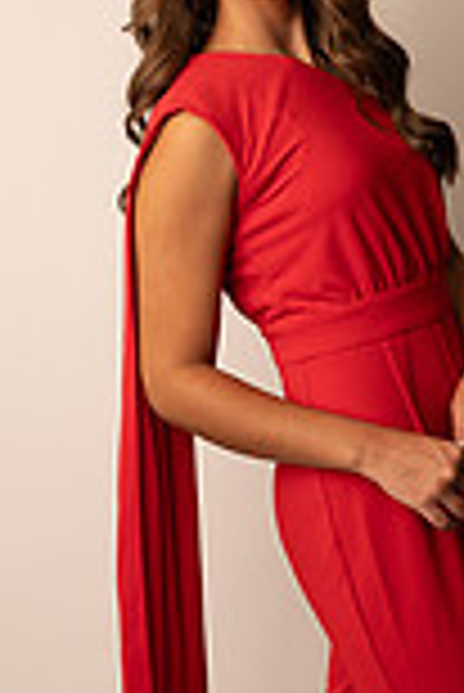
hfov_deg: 19.5
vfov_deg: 28.8
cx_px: 270
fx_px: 1350
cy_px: 364
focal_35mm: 70
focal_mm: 24
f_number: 3.2
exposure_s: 1/160
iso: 100
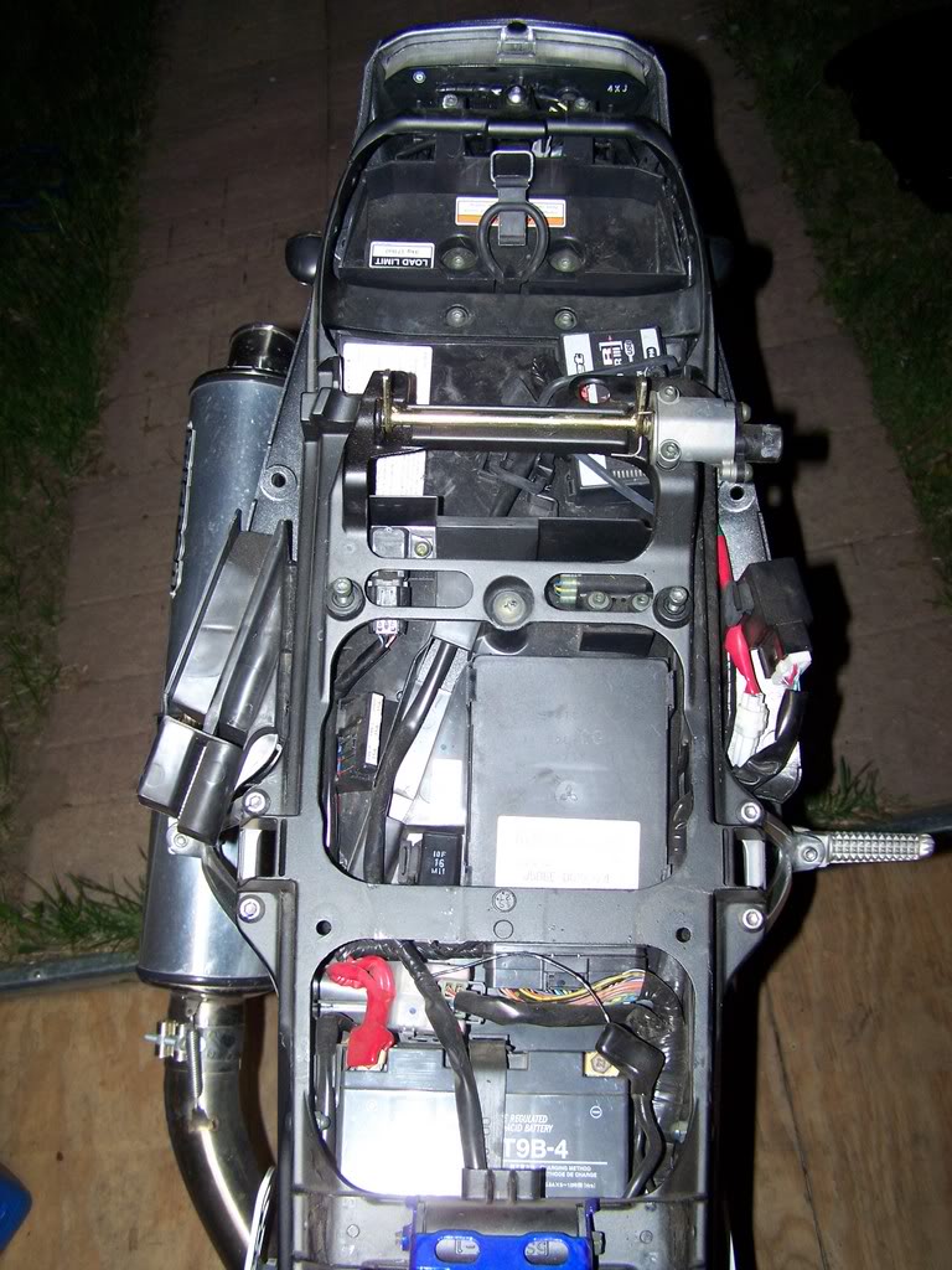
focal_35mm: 38
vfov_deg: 49.0
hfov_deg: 37.7
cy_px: 635
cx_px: 476
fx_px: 1393
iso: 80
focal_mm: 6.3
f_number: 2.8
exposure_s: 1/60
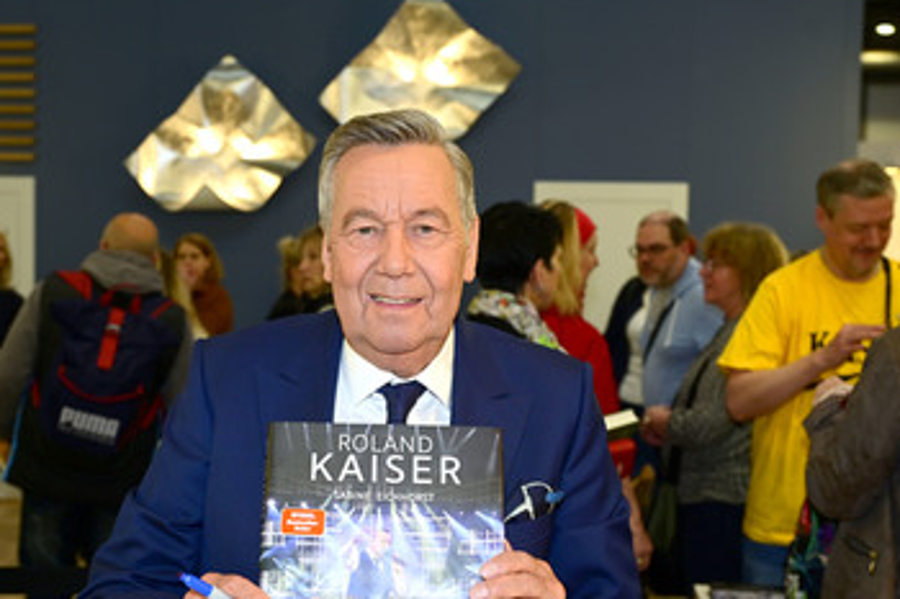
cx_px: 387
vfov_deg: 27.4
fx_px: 1224
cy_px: 368
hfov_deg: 40.3
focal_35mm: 49
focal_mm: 38
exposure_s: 1/200
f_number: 4.5
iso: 500
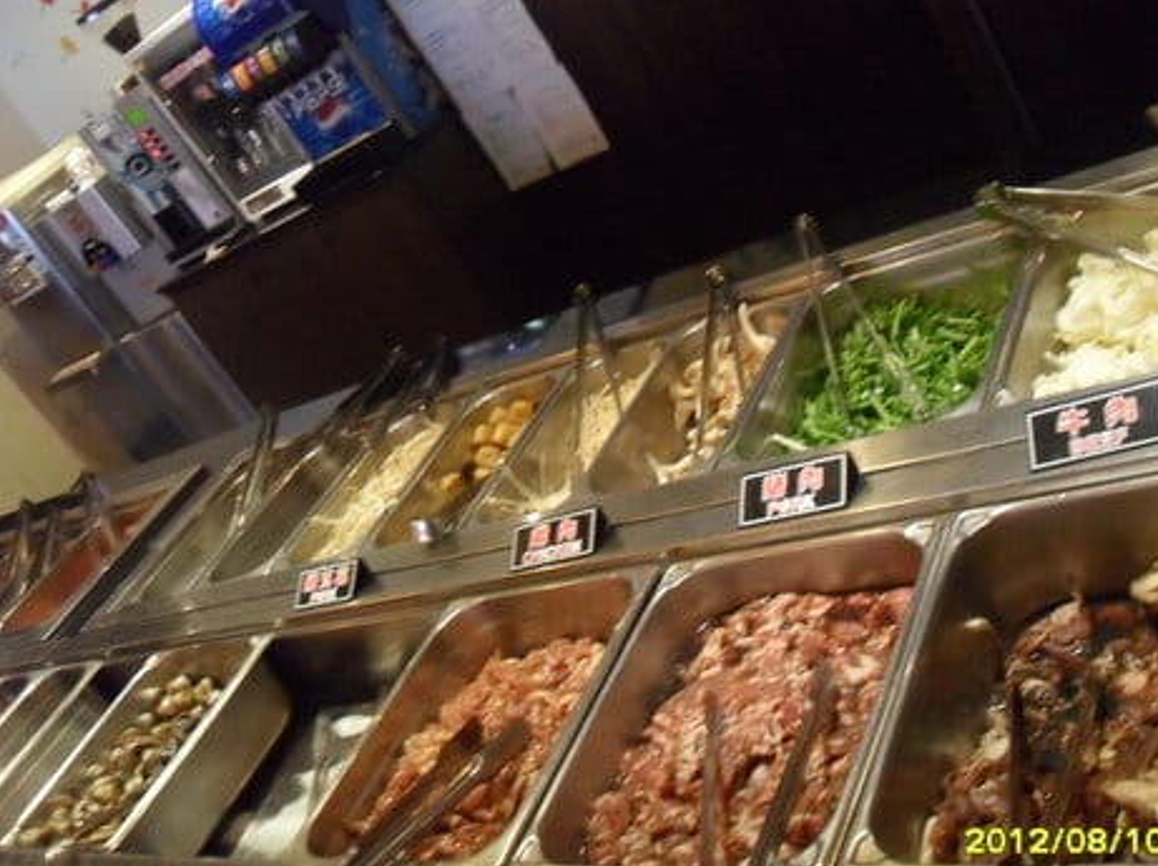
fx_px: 1270
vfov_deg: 37.7
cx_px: 588
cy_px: 461
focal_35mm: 38
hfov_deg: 49.0
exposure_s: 1/15
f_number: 2.8
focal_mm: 6.2
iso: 480
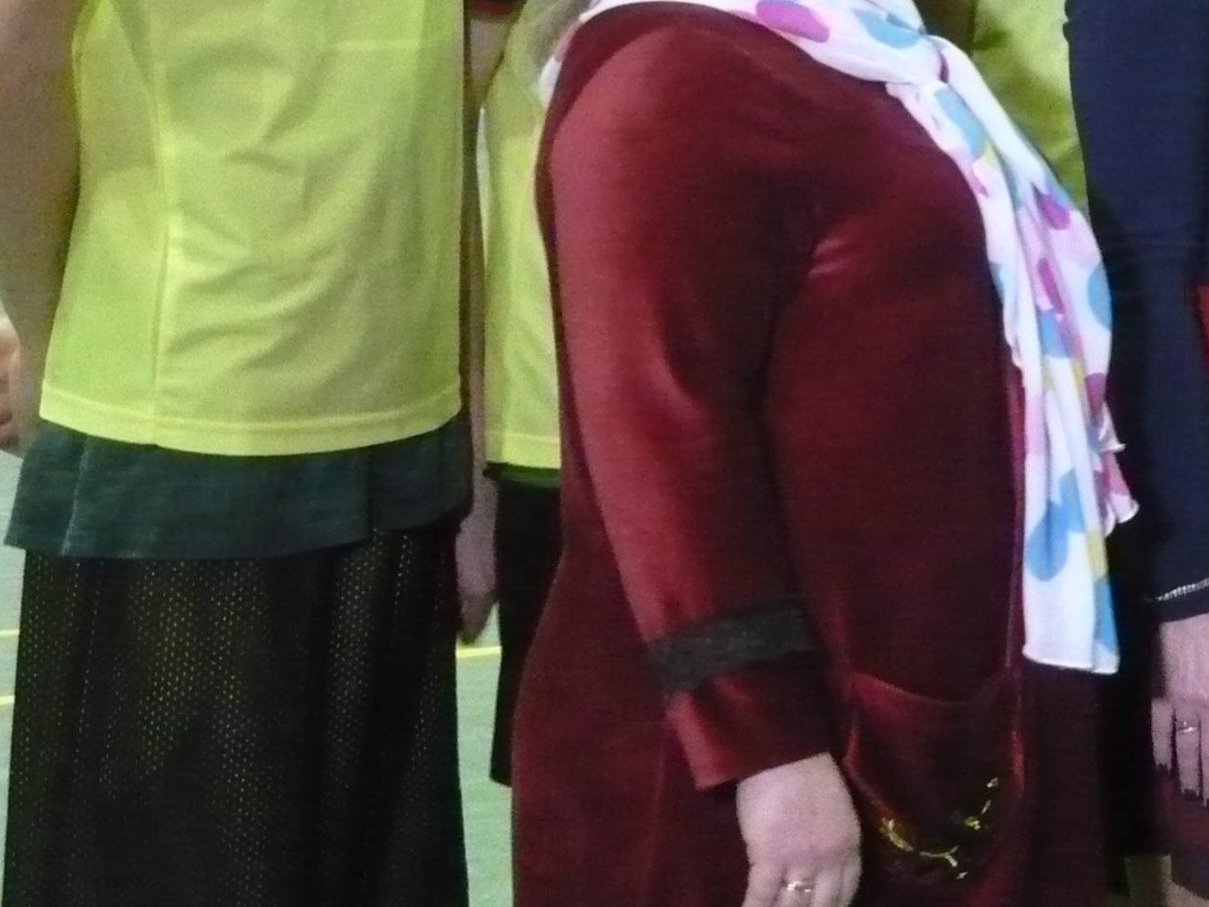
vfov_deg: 11.3
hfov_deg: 14.8
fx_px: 4506
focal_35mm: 129
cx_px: 1399
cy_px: -67
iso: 800
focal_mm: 8.4
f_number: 3.2
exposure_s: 1/20
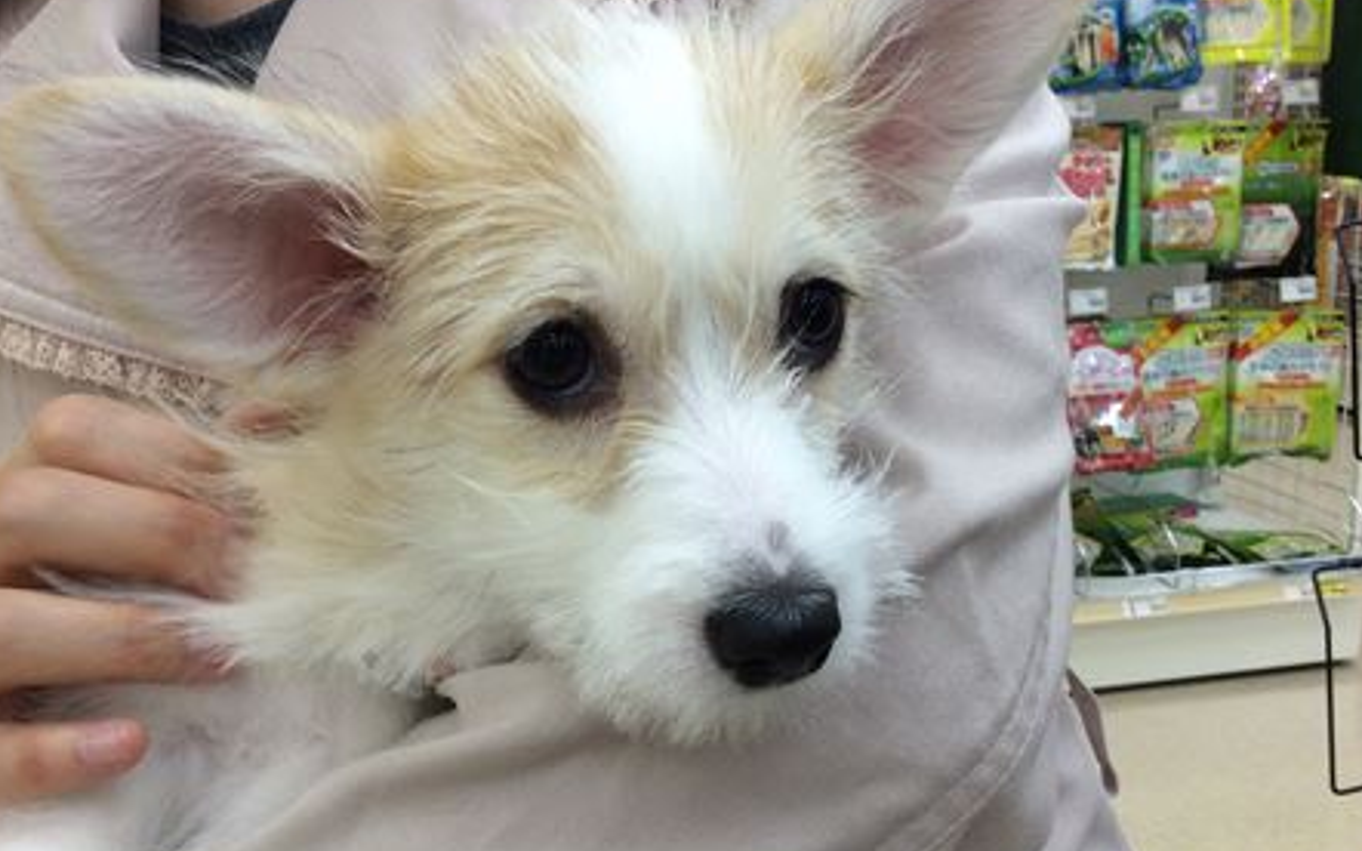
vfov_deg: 27.9
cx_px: 690
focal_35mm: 46
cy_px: 496
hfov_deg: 43.5
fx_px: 1707
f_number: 2.4
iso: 40
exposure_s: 1/30
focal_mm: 3.3
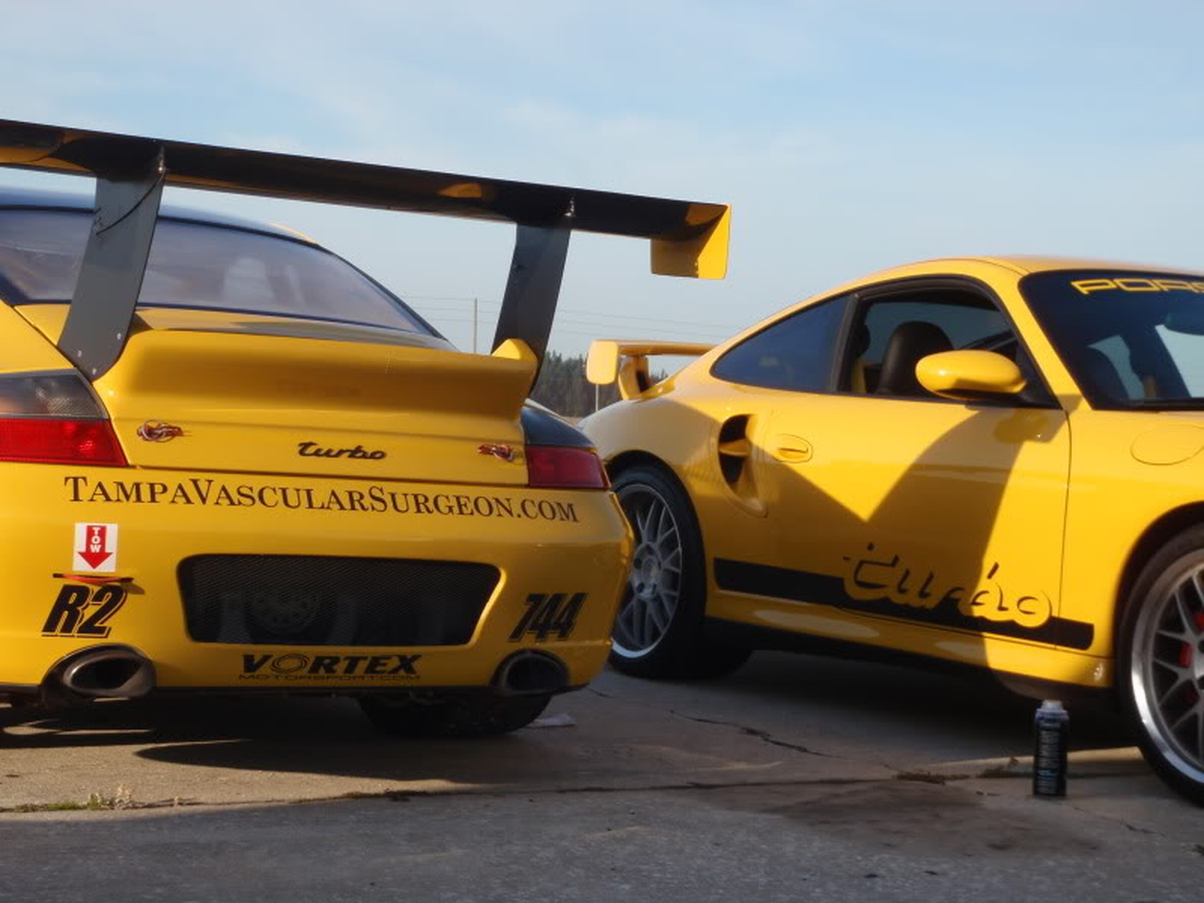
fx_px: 2261
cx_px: 602
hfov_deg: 29.8
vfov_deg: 22.6
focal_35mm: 65
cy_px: 452
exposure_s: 1/160
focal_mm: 11.8
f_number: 5.6
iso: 64
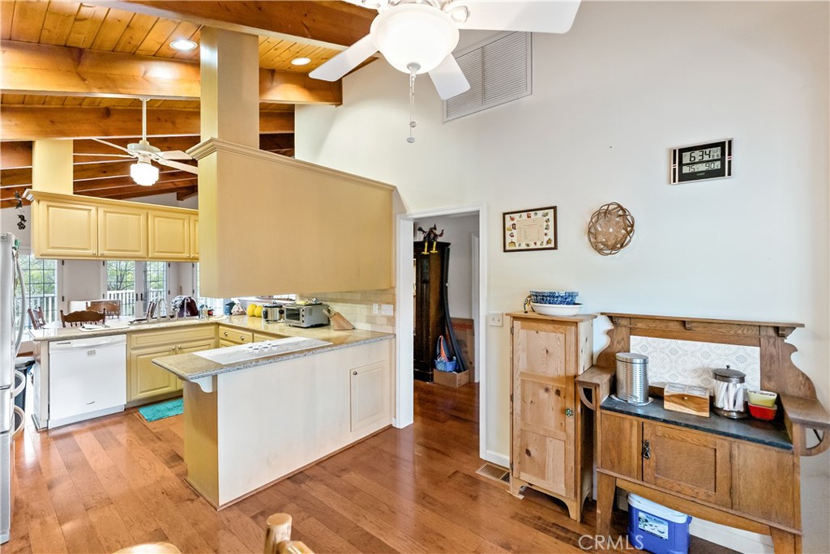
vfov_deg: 78.9
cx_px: 415
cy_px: 277
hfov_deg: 101.9
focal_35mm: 15
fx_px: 337
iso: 1250
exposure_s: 1/160
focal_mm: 14.6
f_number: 2.8
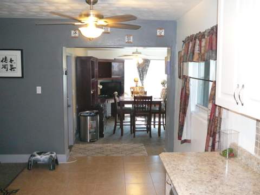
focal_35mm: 35
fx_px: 263
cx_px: 130
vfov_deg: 40.7
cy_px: 98
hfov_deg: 52.6
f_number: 2.8
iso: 320
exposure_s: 1/30
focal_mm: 5.2
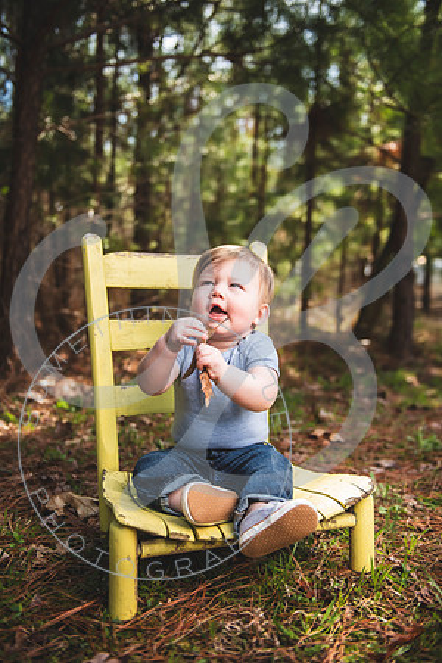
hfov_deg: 41.1
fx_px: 589
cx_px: 221
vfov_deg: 58.7
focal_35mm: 32
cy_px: 332
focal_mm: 32
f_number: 2.8
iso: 100
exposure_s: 1/640
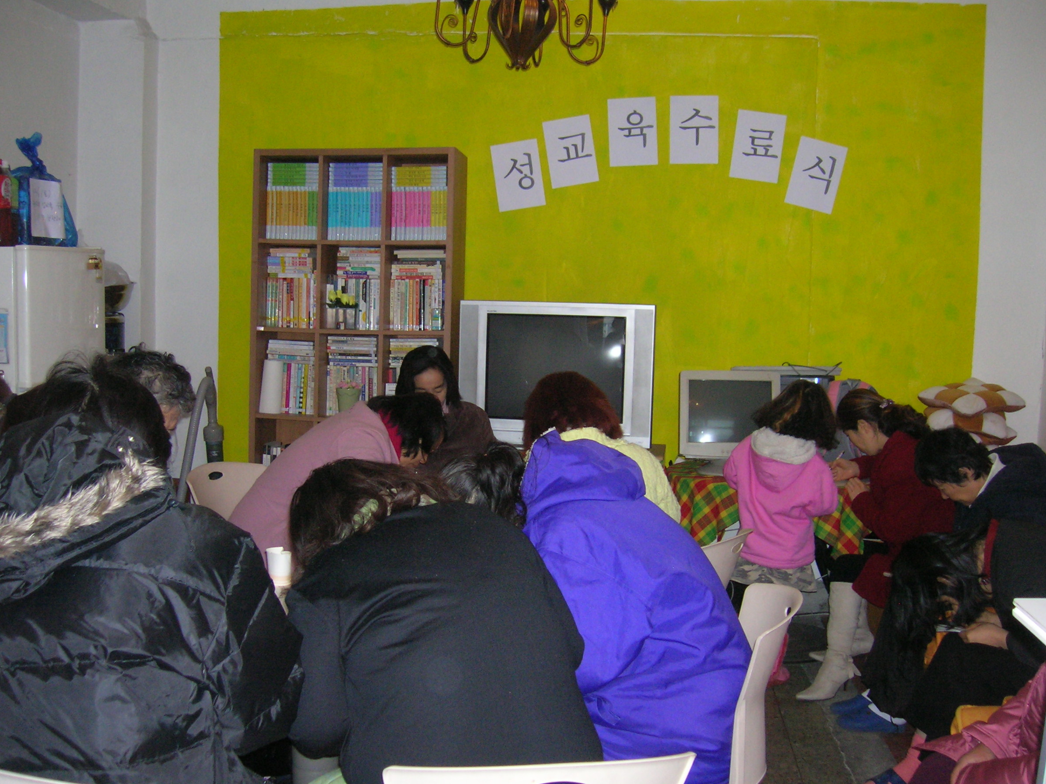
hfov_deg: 50.1
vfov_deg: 38.6
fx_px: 1118
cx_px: 509
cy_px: 417
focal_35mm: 37
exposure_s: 1/60.1
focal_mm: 5.7
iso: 151
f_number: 2.9
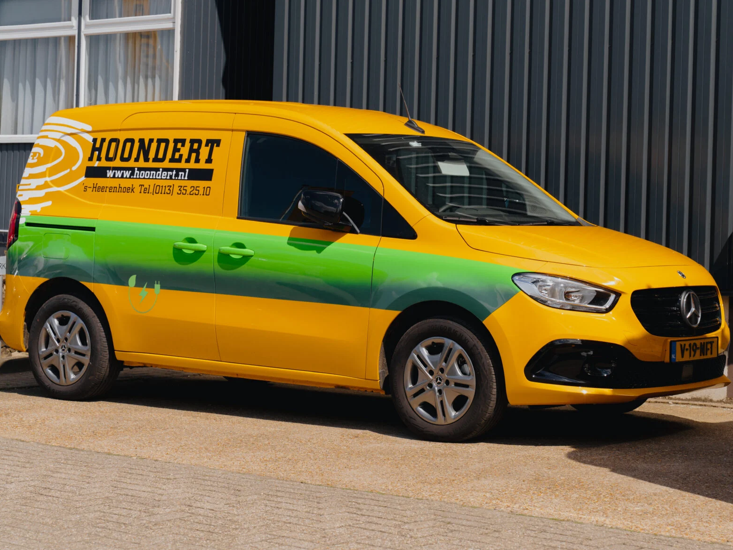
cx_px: 398
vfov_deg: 17.8
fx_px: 1758
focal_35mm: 83
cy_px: 254
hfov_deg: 23.5
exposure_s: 1/1250
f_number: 6.3
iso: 250
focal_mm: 70
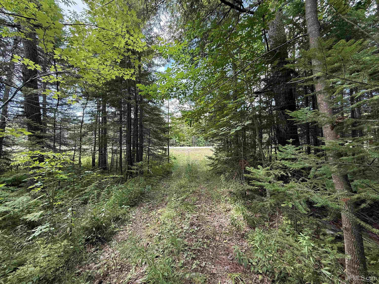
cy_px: 142
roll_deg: -0.2
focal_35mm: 14
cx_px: 190
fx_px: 153
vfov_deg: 85.7
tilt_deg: +1.9
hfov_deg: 102.1
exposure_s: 1/99
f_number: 2.2
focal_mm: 2.22
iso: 80
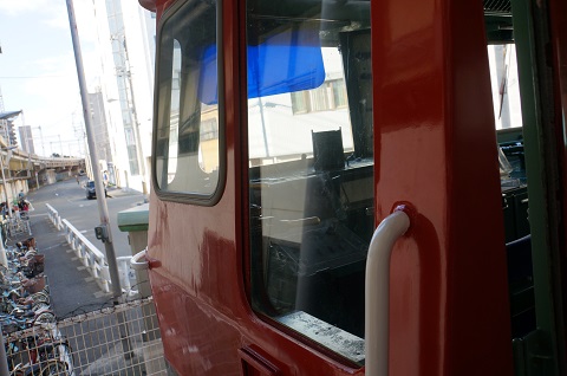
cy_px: 188
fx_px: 483
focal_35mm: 31
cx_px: 284
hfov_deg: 60.8
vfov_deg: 42.5
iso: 100
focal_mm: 20.5
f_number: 6.3
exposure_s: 1/80
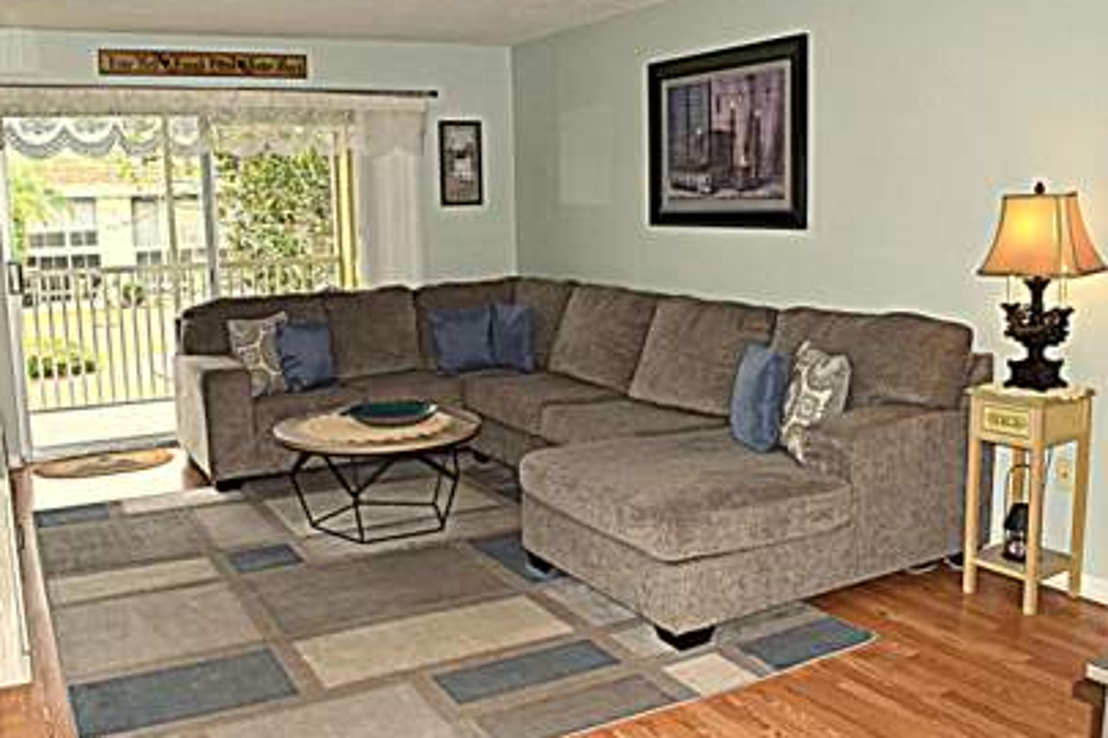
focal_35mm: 32
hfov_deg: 58.6
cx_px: 503
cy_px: 353
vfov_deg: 41.1
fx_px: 985
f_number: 10
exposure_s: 1/200
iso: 640
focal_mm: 18
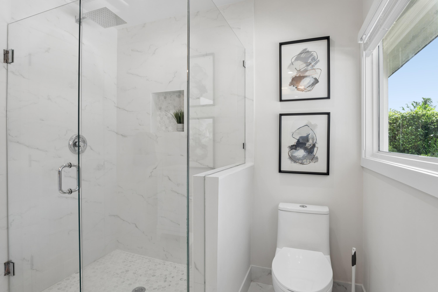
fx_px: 219
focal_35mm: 18
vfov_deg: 67.4
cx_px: 219
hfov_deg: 90.0
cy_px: 146
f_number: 9
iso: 200
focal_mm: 12
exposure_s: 1/30
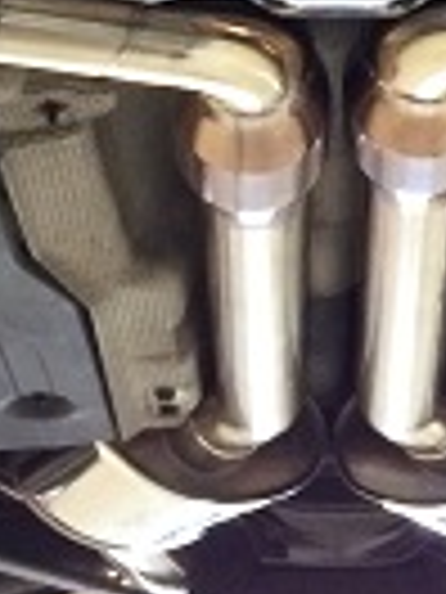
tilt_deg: +28.9
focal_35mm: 144
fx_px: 2474
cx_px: 419
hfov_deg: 10.2
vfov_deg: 12.7
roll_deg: +0.9
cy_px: -412
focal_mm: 4.15
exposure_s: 1/33
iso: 250
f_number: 2.2
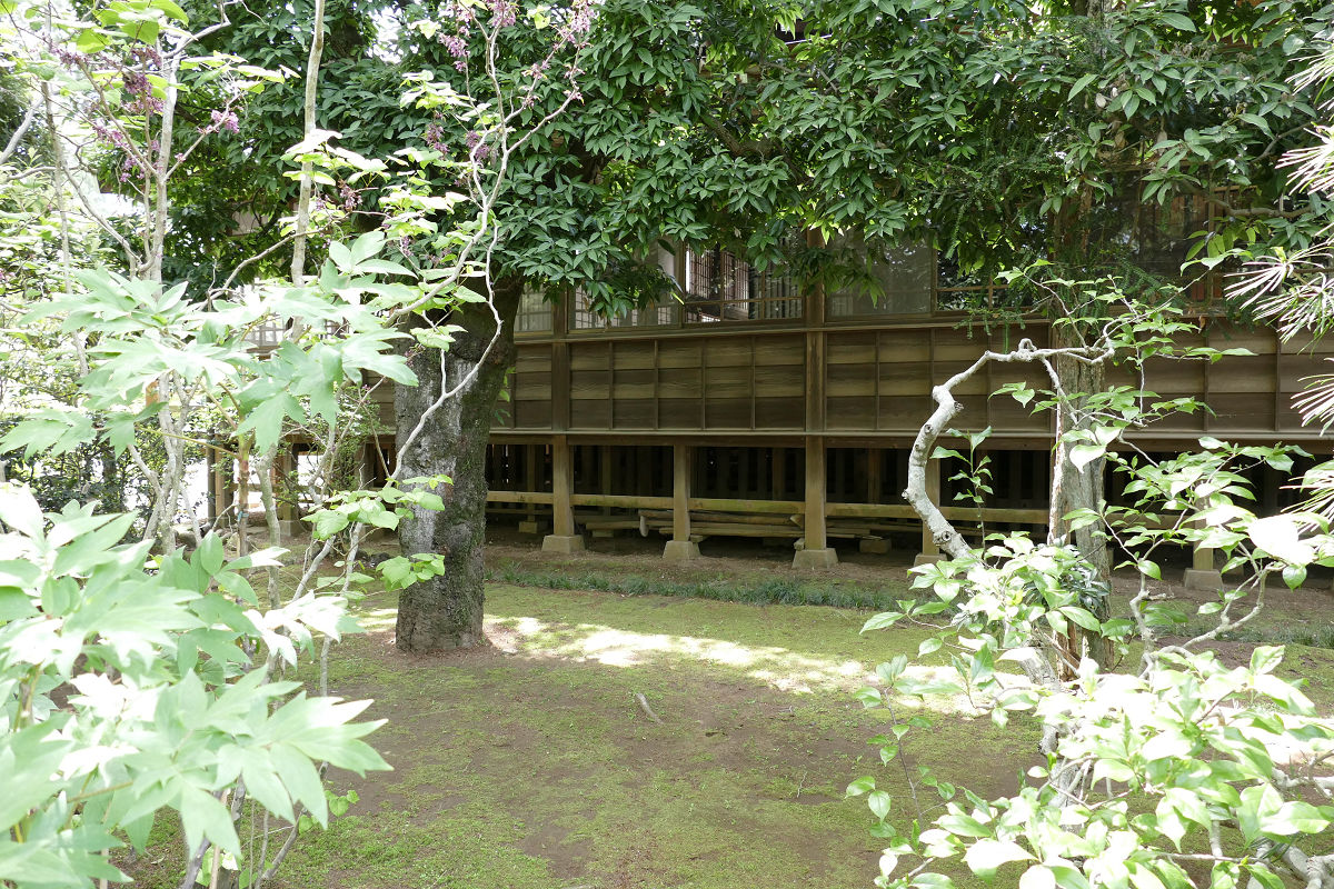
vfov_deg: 51.3
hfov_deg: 71.5
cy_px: 444
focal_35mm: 25
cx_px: 667
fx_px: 926
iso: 400
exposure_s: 1/125
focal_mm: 9.12
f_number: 2.8
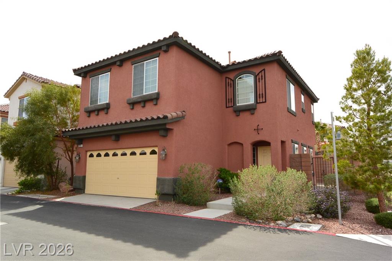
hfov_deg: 73.8
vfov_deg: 53.1
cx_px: 196
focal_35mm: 24
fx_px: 261
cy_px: 130
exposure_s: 1/250
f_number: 9
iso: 160
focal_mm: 9
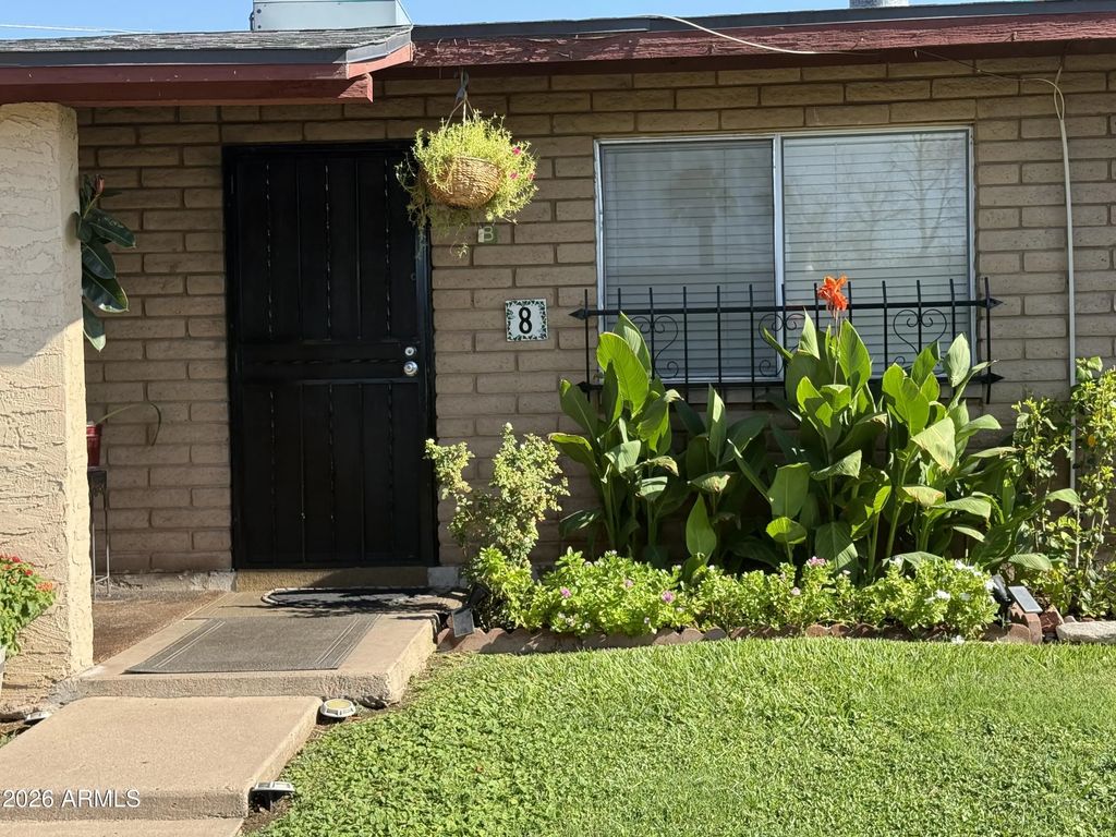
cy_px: 418
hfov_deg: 39.7
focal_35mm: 48
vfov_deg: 30.3
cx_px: 558
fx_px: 1547
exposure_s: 1/1980
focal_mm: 6.76
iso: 100
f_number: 1.78
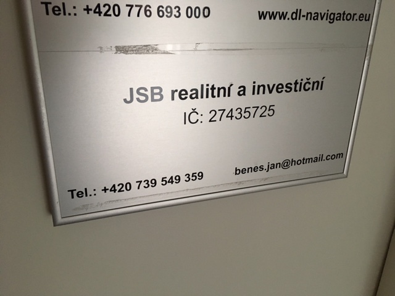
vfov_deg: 48.2
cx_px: 198
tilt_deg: -20.7
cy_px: 148
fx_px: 331
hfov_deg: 61.7
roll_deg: -1.6
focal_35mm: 29
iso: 160
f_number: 2.2
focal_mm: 4.15
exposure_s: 1/33
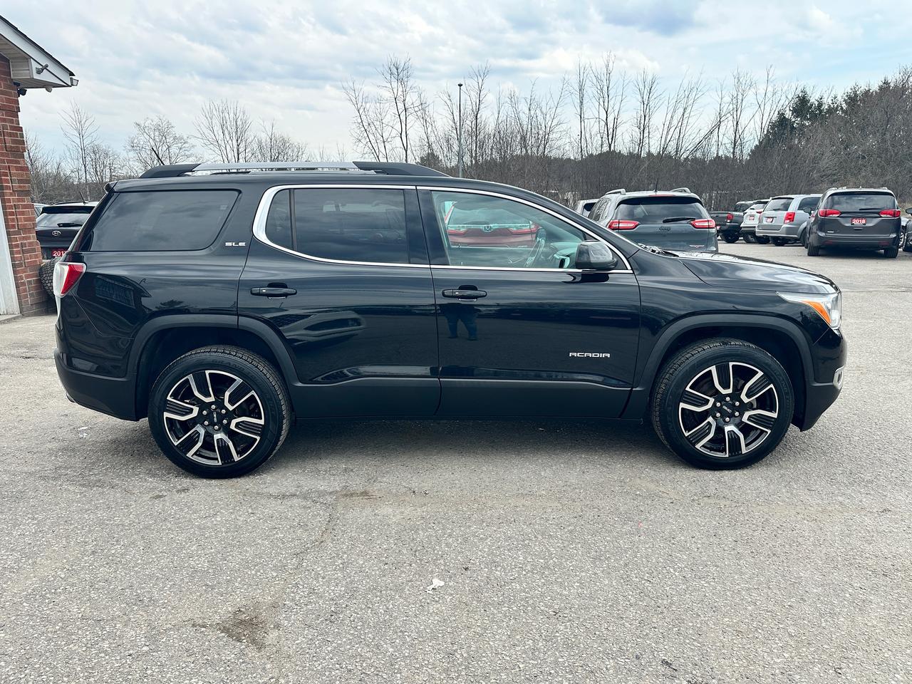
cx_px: 456
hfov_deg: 71.6
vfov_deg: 56.8
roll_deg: +1.8
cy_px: 342
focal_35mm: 24
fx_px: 632
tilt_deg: -11.9
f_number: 1.78
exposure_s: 1/1562
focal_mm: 6.86
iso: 80
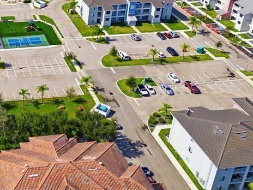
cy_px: 23
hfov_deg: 33.4
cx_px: 5
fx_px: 387
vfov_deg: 26.7
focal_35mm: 53
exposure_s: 1/80
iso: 110
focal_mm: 6.7
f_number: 1.7
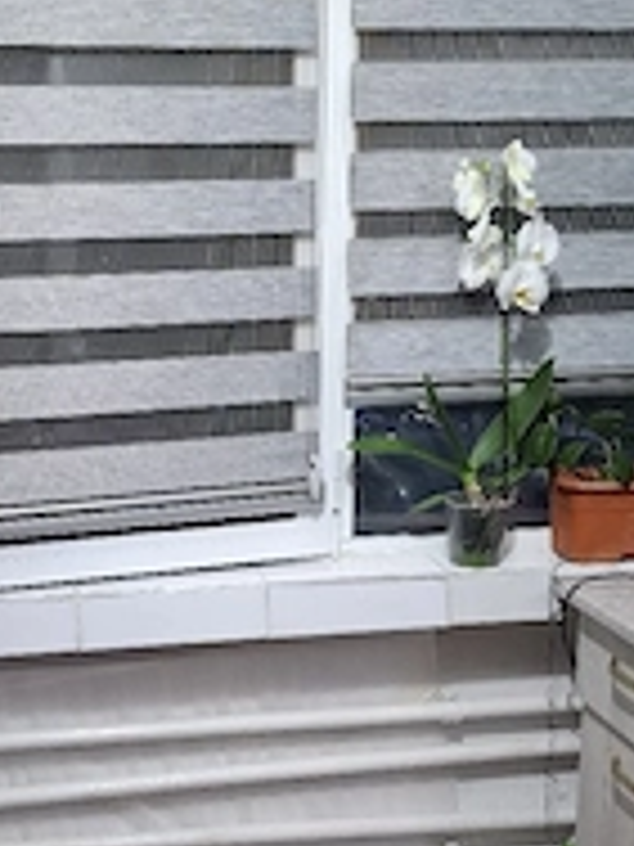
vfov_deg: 38.7
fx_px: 1197
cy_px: 531
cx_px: 220
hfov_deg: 29.5
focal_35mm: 49
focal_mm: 5.54
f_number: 1.8
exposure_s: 1/50
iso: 320
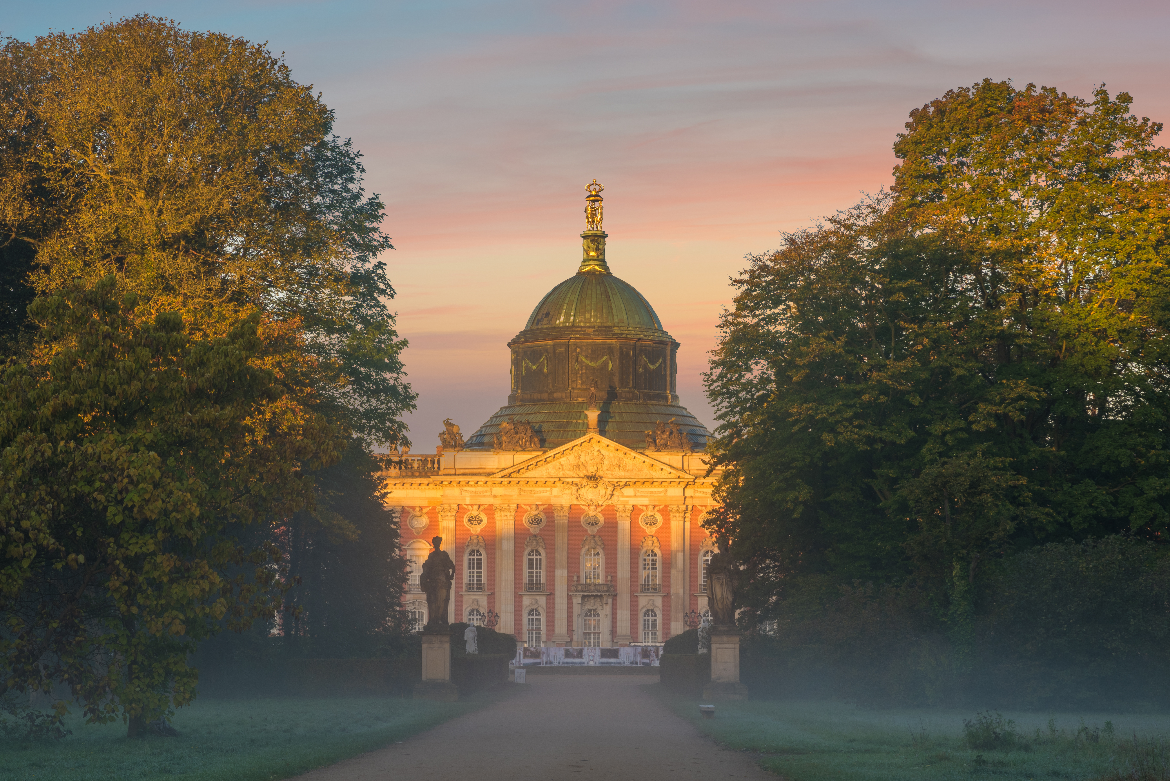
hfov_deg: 20.2
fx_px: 3283
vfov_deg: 13.6
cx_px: 571
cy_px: 409
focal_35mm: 101
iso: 100
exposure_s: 1/8
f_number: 14
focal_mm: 60
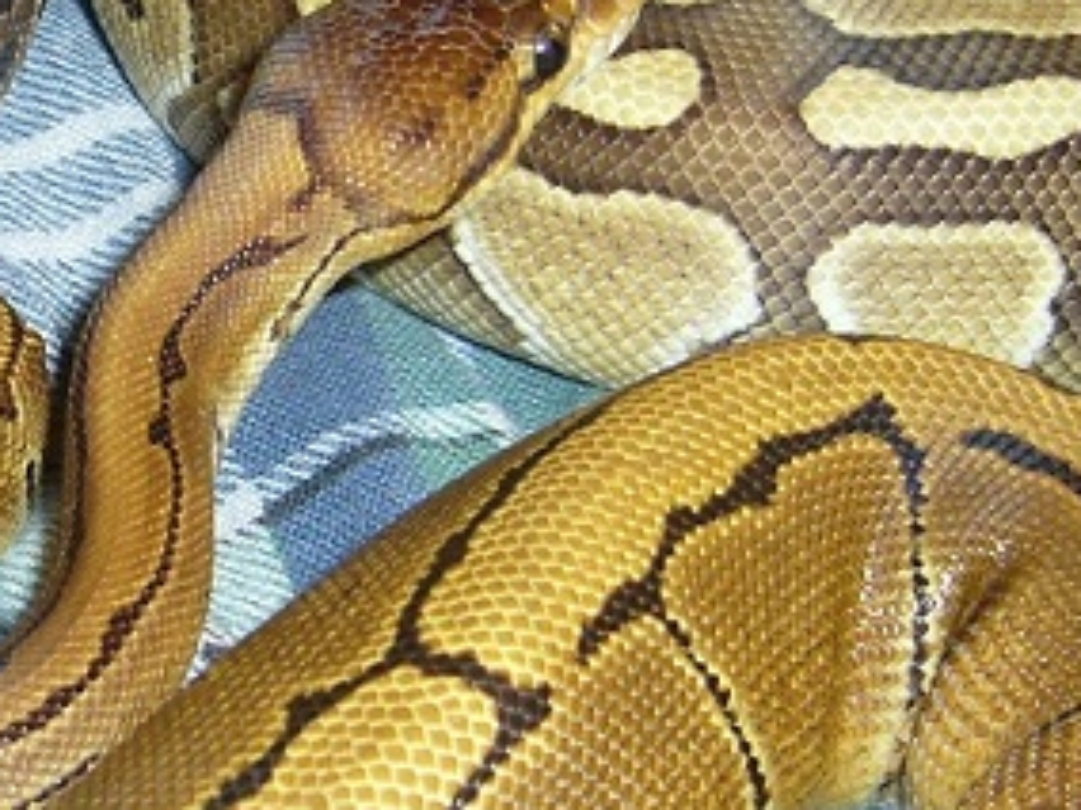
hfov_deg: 18.9
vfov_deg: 14.6
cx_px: -19
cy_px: 257
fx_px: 3154
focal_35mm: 101
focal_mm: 5.8
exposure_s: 1/8
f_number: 2.8
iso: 80
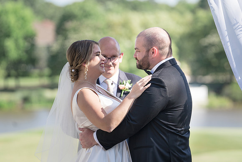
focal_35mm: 224
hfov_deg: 9.2
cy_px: 86
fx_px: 1509
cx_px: 123
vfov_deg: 6.1
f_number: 4
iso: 100
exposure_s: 1/500
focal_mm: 200
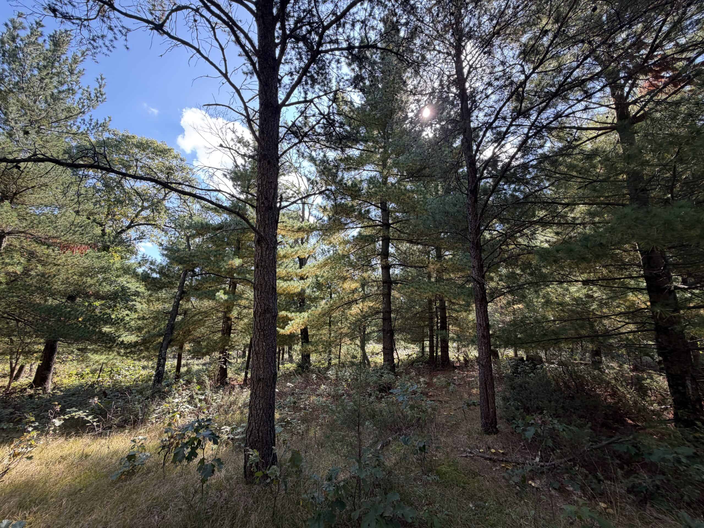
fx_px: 285
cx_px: 352
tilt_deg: +13.1
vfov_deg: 85.7
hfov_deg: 102.1
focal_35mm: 14
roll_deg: -1.7
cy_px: 264
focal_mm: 2.22
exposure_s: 1/171
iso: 40
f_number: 2.2
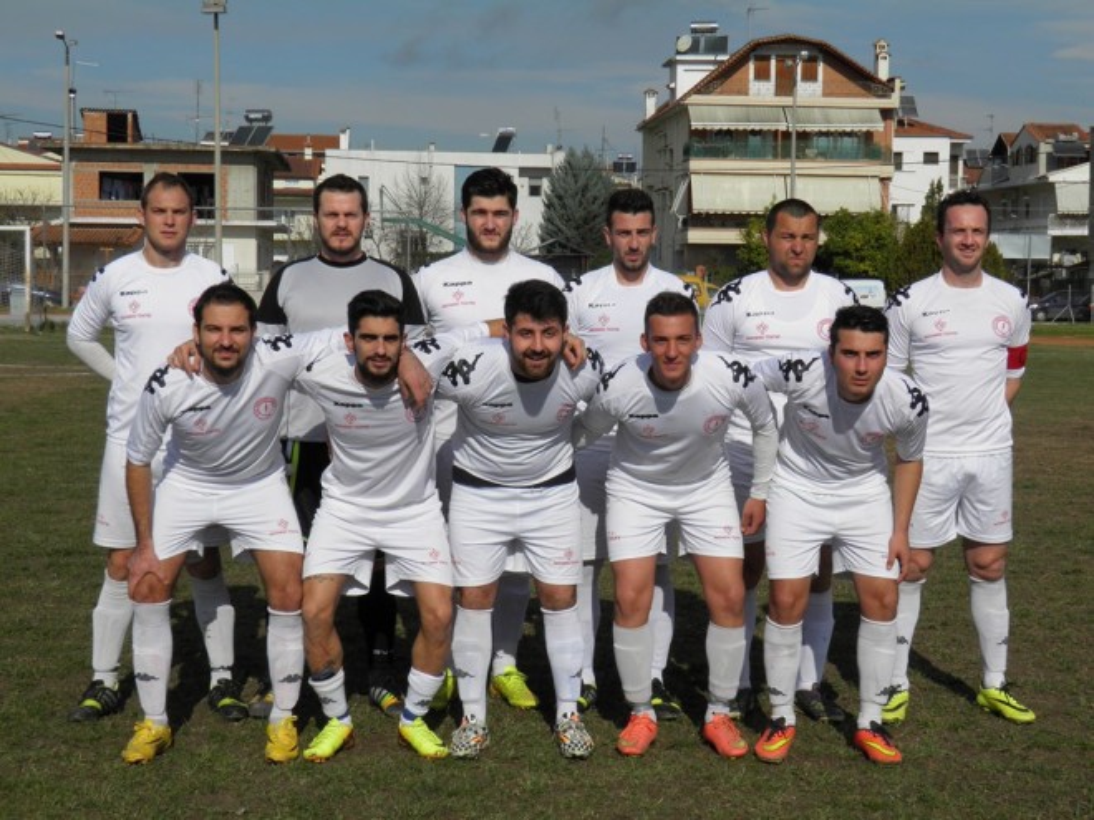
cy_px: 410
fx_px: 1959
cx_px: 547
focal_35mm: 62
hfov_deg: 31.2
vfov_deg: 23.7
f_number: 6
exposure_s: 1/800
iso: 50
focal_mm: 11.2
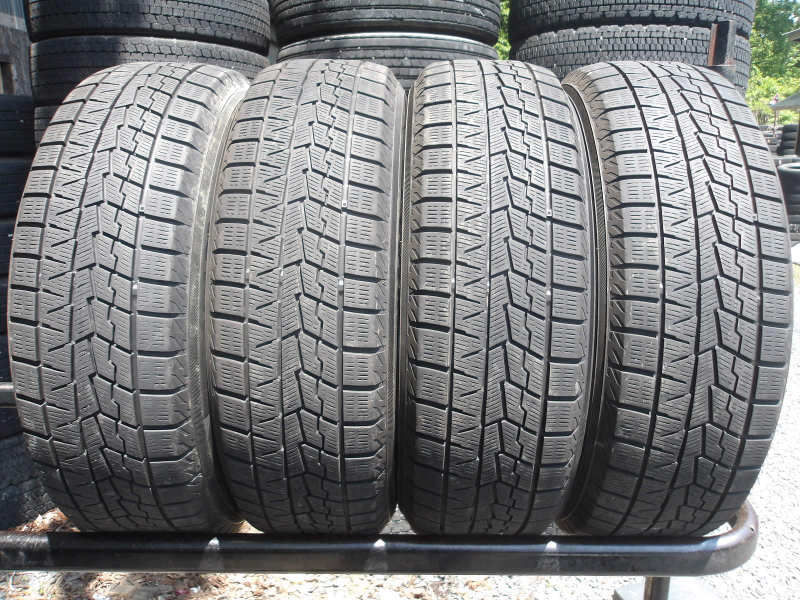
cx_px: 400
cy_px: 300
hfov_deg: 65.3
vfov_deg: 51.4
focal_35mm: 27
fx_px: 624
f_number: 3
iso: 100
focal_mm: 4.9
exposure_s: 1/232
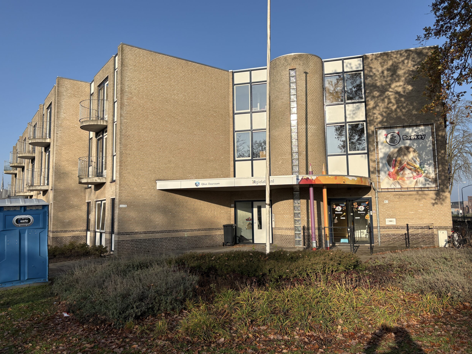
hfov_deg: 65.3
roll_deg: +1.4
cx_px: 244
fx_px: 368
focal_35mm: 27
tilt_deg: +6.8
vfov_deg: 51.4
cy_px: 172
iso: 50
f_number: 1.6
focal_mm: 5.96
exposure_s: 1/3623
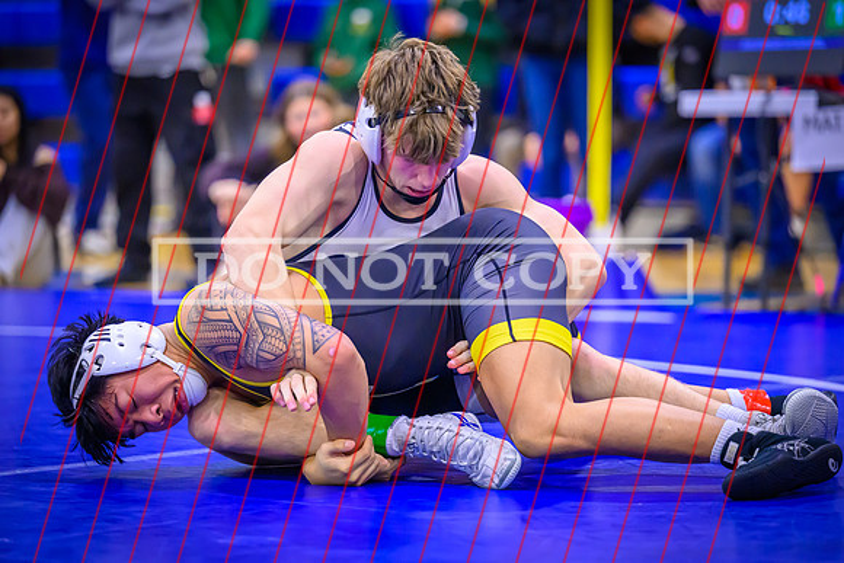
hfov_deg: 13.1
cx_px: 407
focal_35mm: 156
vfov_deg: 8.8
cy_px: 282
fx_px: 3662
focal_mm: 140
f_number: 2.8
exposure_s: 1/640
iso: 6400
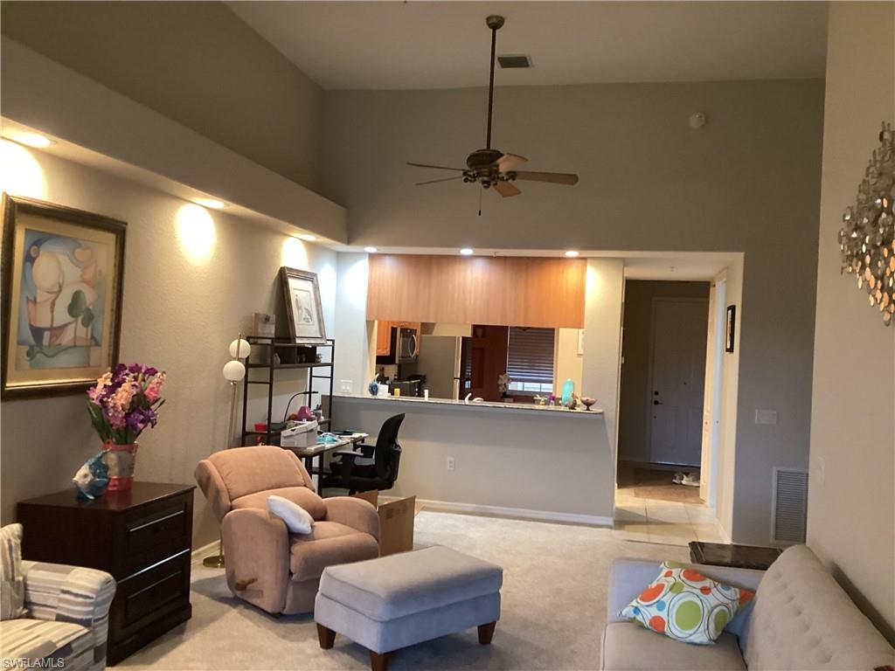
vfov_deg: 45.4
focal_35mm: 31
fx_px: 802
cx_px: 448
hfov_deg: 58.4
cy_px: 336
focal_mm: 3.3
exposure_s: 1/40
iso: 320
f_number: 2.4
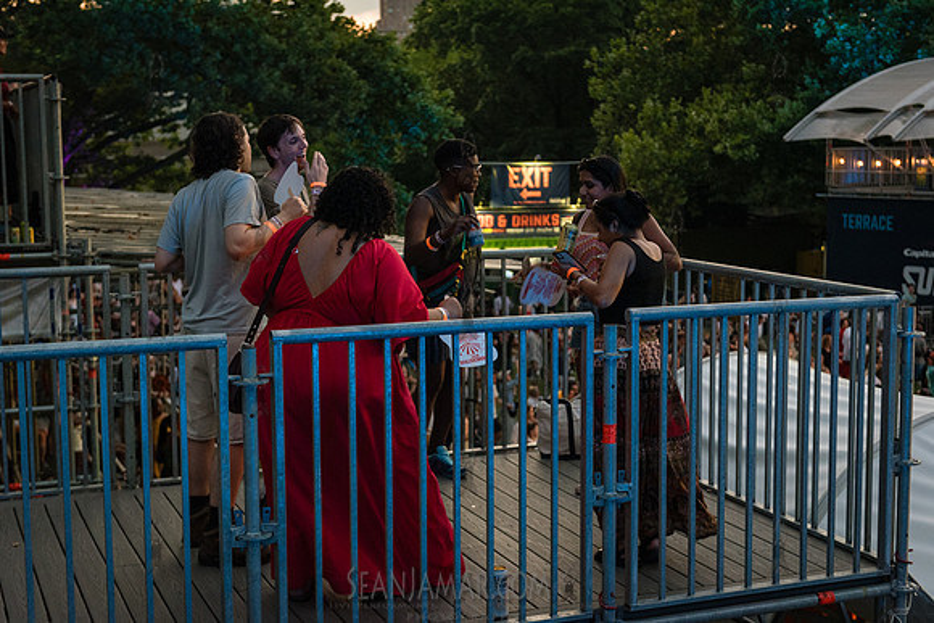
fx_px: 1427
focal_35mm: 55
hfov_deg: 36.2
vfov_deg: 24.6
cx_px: 467
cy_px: 312
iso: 4000
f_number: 3.5
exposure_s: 1/100
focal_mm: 55
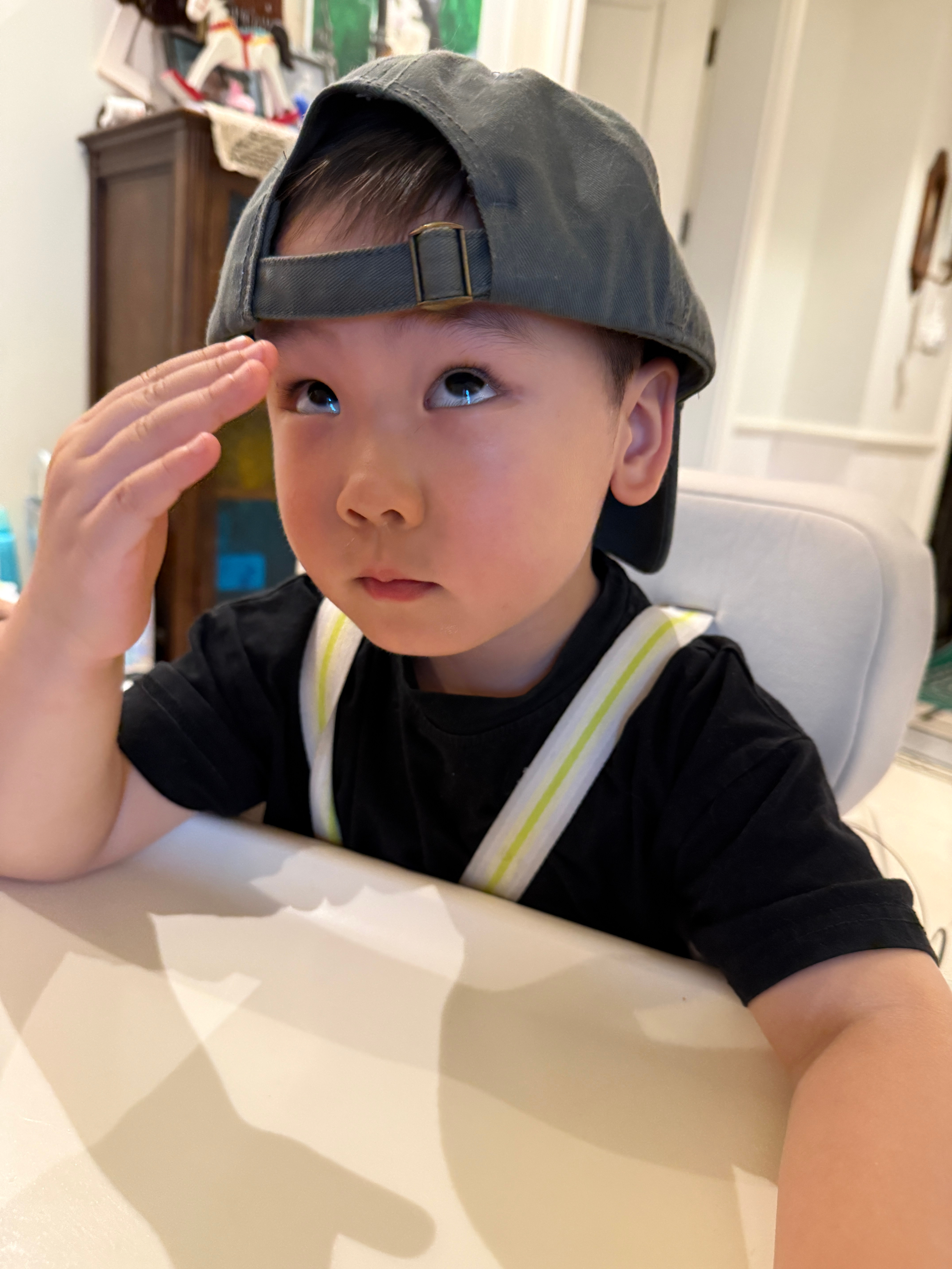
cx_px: 476
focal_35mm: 24
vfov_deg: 71.6
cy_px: 634
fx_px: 880
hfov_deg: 56.8
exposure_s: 1/33
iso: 640
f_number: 1.78
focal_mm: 6.76
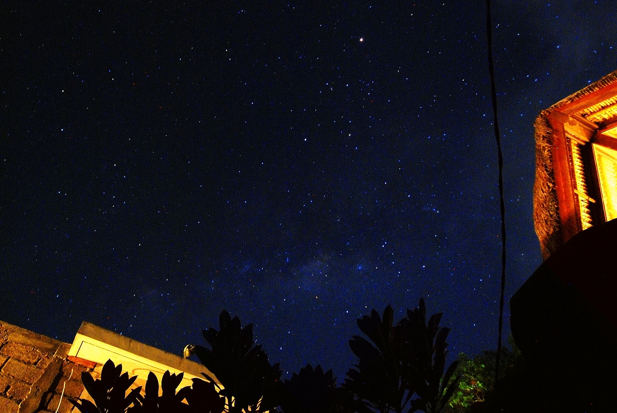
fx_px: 343
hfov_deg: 83.6
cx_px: 276
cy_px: 141
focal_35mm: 20
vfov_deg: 60.7
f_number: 5
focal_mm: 10
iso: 800
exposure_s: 40.8
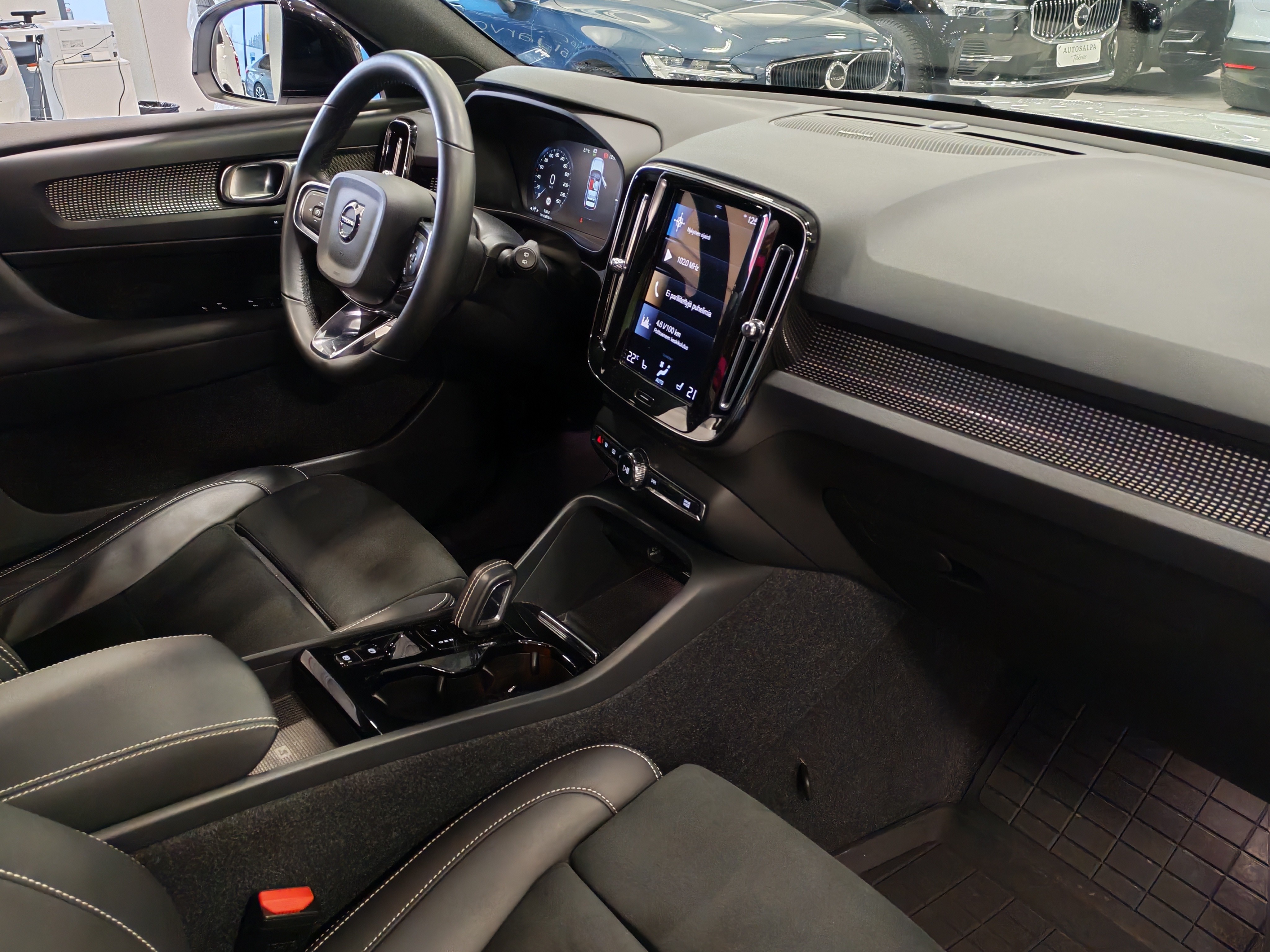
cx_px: 635
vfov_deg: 45.4
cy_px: 476
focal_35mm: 31
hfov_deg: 58.4
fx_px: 1137
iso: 1250
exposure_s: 1/100
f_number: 1.9
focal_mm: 6.12
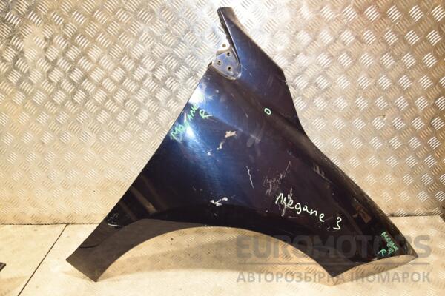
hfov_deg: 59.5
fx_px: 389
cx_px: 222
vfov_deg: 41.7
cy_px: 148
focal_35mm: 32
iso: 800
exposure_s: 1/100
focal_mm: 21
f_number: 5
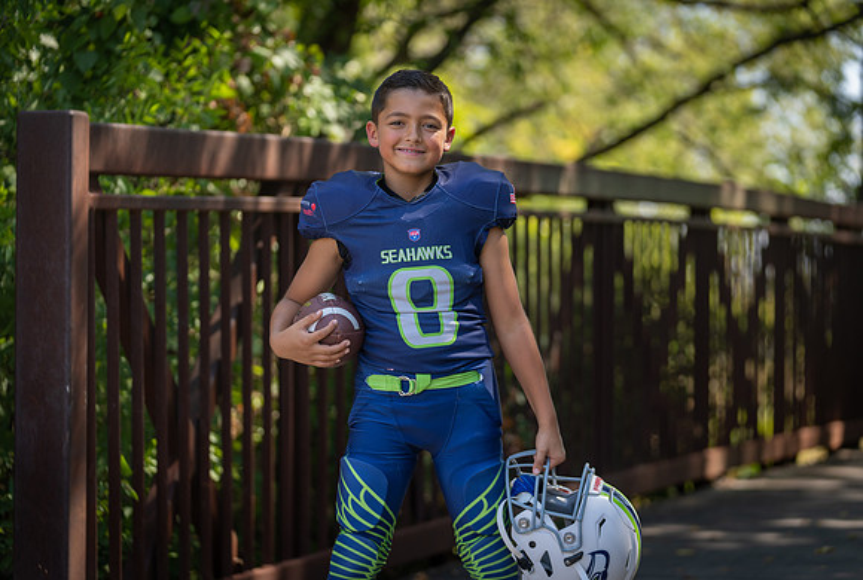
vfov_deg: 11.6
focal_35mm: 118
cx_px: 447
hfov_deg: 17.2
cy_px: 282
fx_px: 2847
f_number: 2.8
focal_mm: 112
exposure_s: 1/320
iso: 100
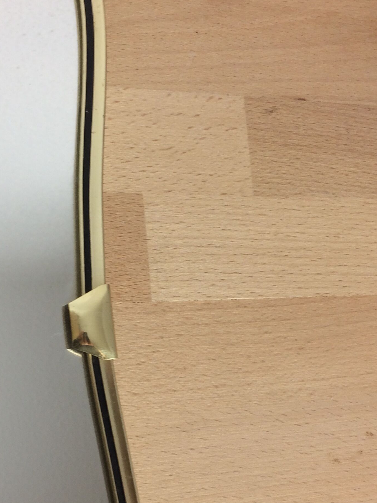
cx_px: 101
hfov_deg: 27.7
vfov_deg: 36.5
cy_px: 325
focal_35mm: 52
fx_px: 755
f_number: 2.2
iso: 40
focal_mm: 4.15
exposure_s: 1/50
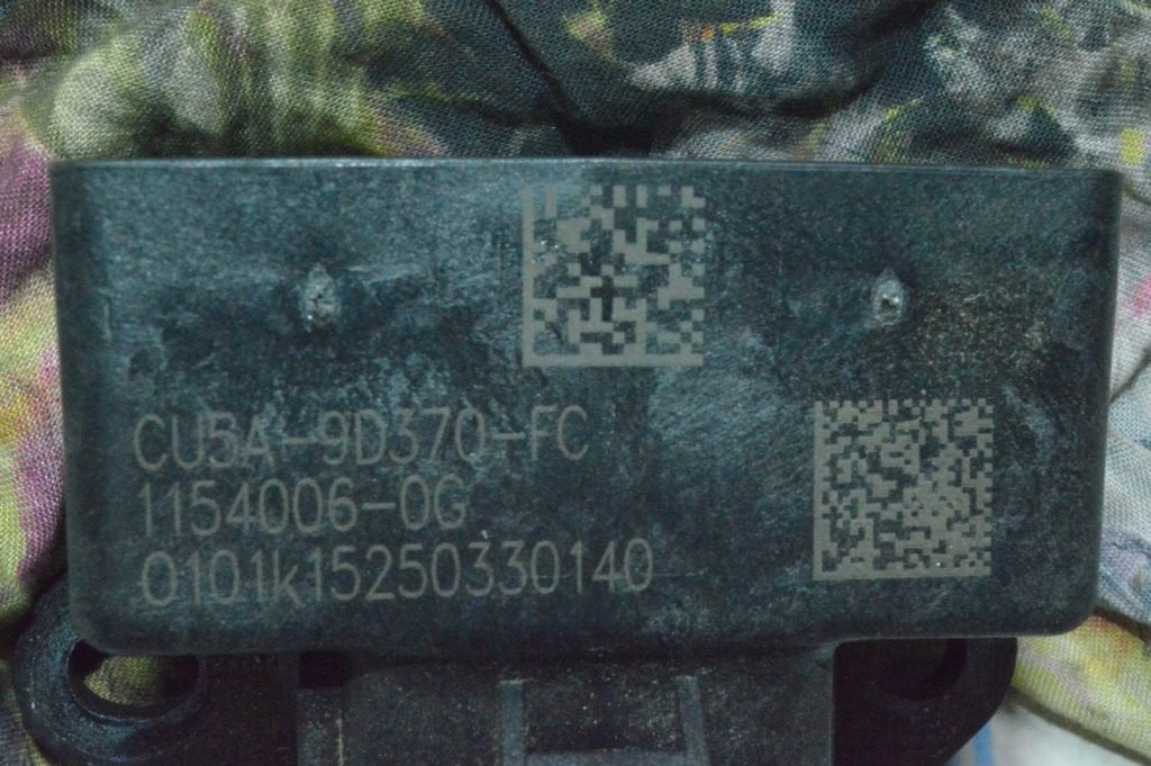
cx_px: 576
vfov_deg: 22.6
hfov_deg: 33.4
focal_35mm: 60
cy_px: 383
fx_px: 1917
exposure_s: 1/60
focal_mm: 40
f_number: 32
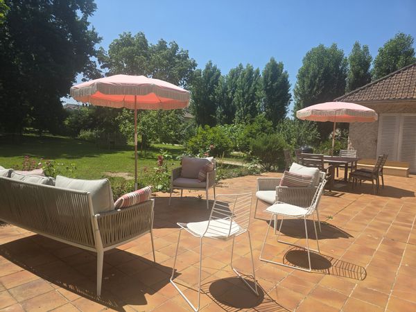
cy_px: 156
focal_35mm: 23
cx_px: 208
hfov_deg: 73.9
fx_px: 276
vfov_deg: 58.9
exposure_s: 1/754
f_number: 1.7
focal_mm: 6.3
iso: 12
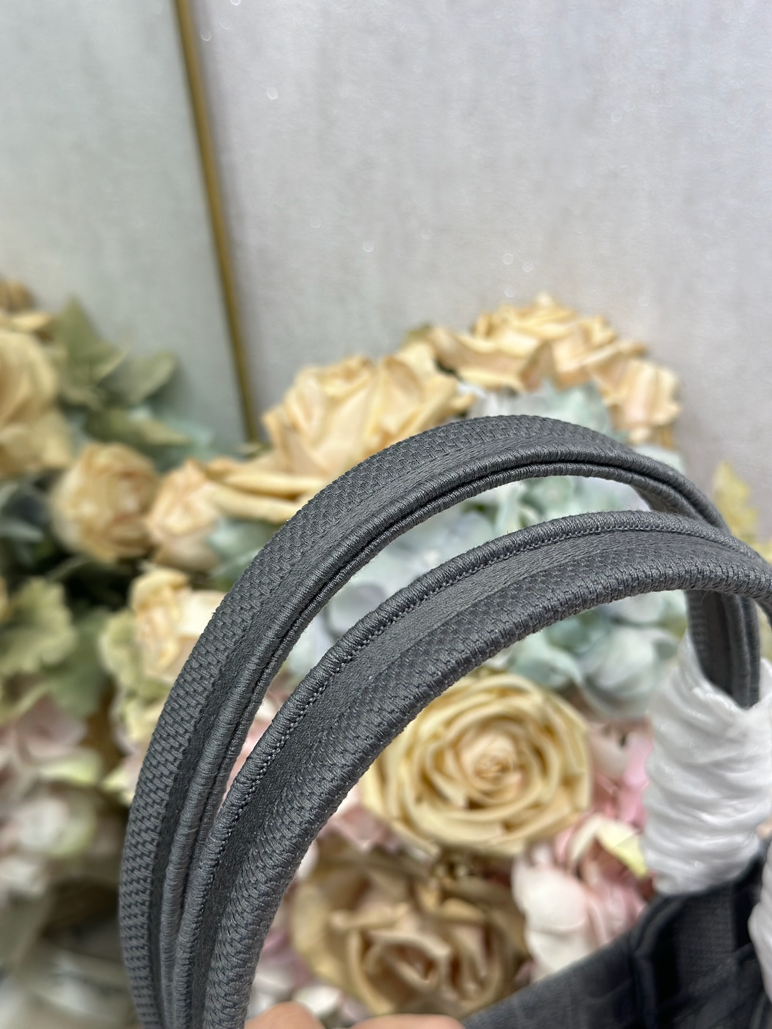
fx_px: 1427
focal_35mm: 48
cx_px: 386
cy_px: 514
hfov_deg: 30.3
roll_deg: +3.9
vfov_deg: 39.7
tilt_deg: -36.2
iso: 80
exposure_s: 1/363
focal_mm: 6.86
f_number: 1.78
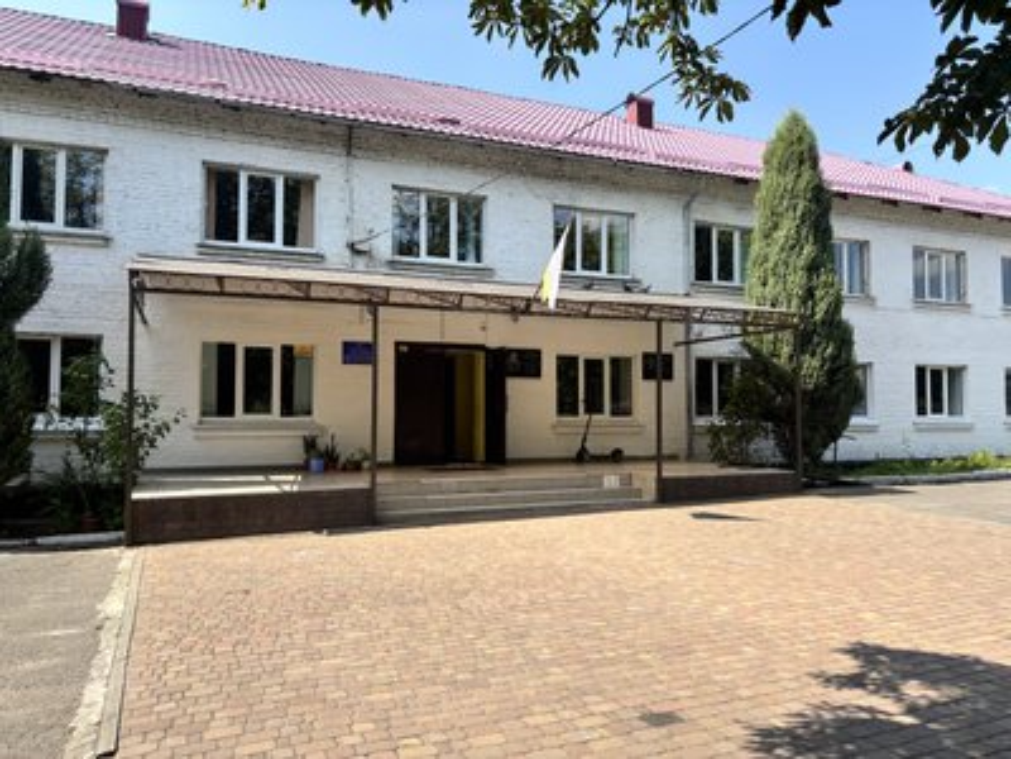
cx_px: 506
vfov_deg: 53.1
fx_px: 759
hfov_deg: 67.3
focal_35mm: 26
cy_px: 380
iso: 50
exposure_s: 1/1695
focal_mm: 5.96
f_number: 1.6
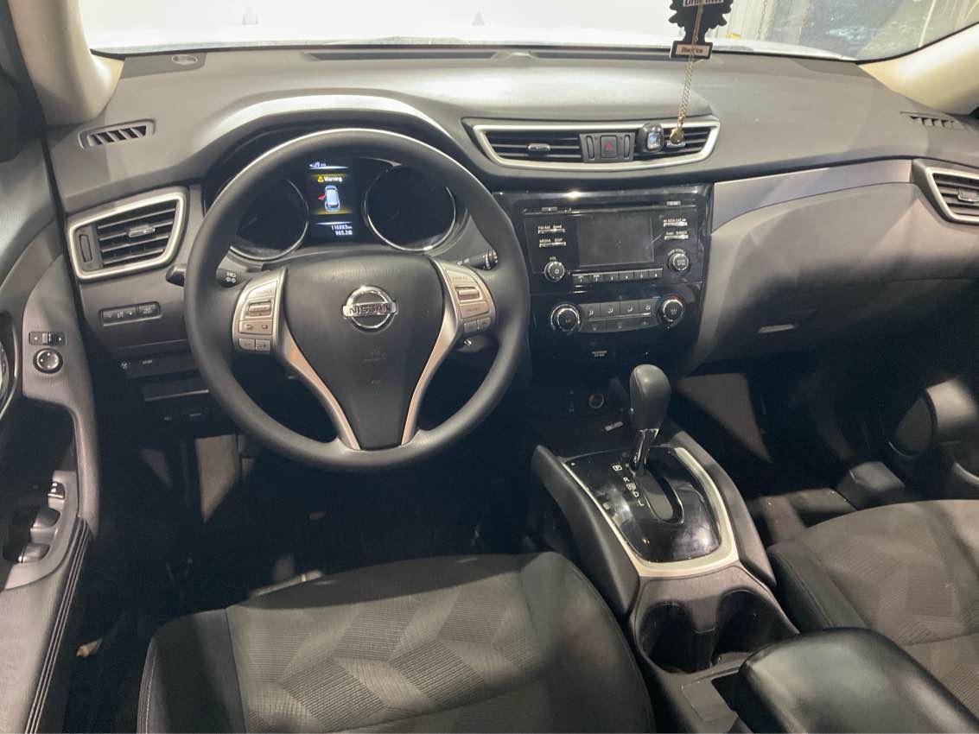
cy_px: 367
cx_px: 490
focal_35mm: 29
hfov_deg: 61.7
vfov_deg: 48.2
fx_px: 820
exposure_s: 1/30
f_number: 1.8
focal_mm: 3
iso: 250
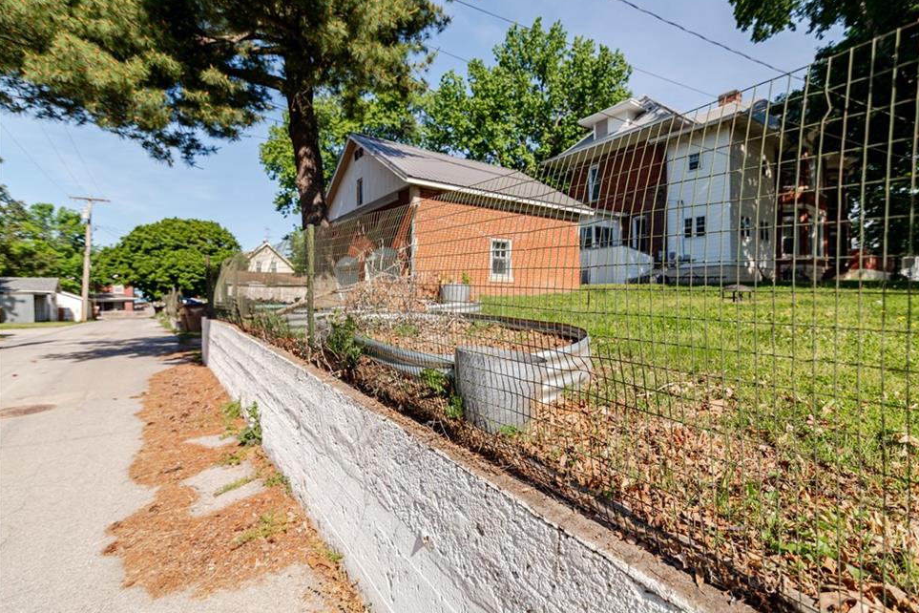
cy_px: 296
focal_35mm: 17
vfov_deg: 70.4
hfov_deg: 93.2
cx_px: 485
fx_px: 434
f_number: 4
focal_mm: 16
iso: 100
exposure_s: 1/640
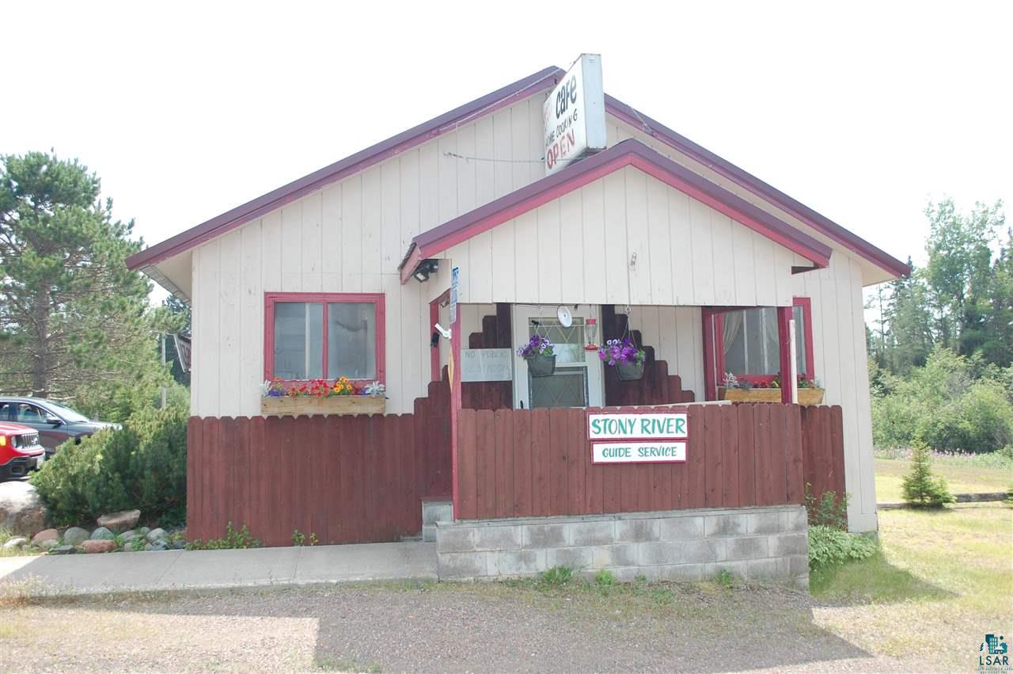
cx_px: 506
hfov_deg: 62.0
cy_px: 337
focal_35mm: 30
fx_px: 843
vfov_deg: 43.5
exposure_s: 1/500
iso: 360
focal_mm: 20
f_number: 5.6
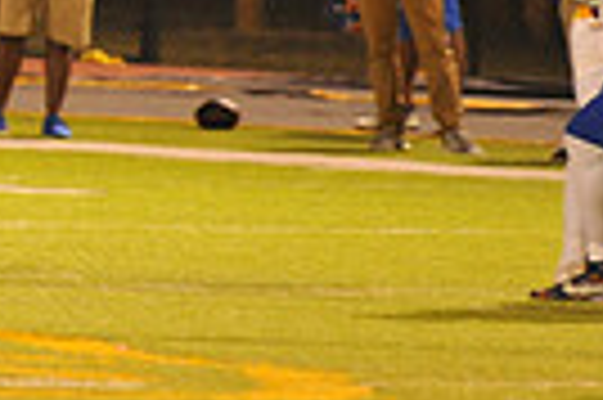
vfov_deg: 1.6
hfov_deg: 2.4
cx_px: -603
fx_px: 14471
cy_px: -76
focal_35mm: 865
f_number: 4
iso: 3200
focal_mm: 200
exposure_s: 1/160
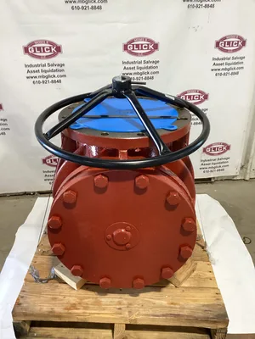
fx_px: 304
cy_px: 170
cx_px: 128
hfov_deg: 45.4
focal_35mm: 31
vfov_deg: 58.4
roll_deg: +2.2
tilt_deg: -27.2
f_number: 2.4
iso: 400
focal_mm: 3.3
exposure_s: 1/30
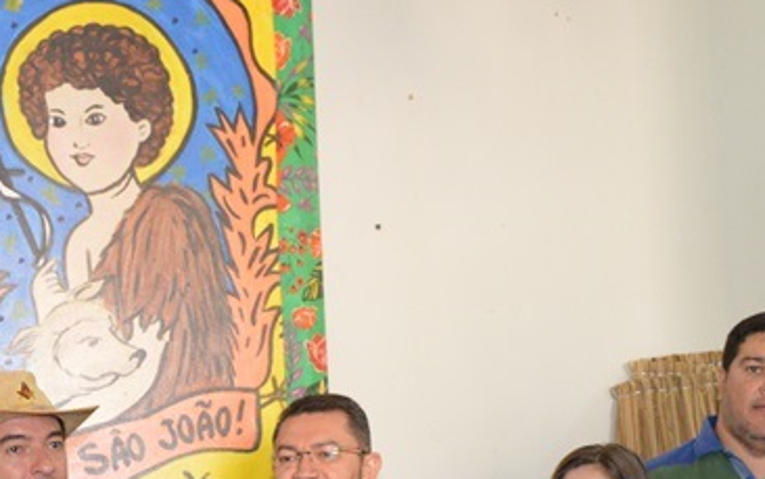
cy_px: 647
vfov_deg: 16.0
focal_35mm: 77
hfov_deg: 26.4
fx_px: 1606
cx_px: 173
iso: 1600
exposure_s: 1/60
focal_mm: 18
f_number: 3.5
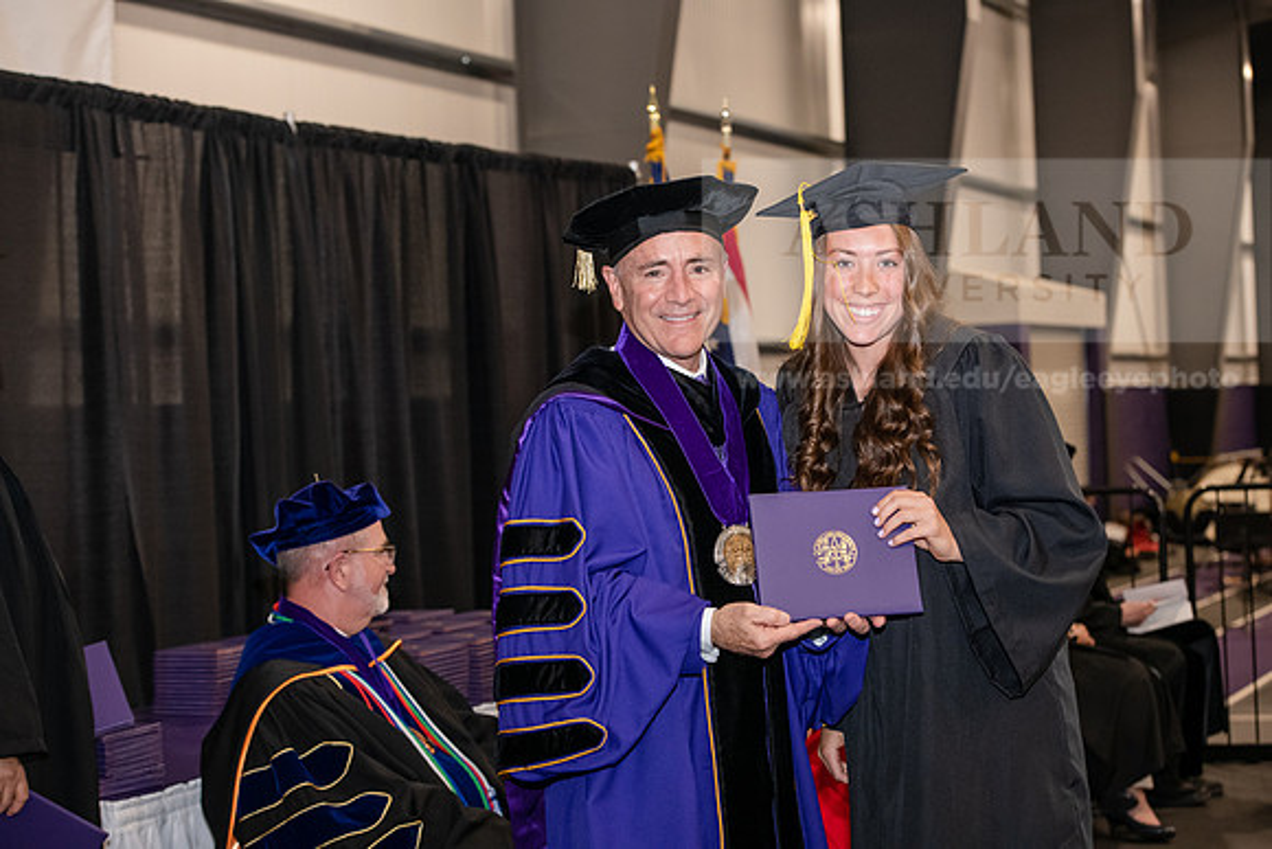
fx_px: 2474
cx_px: 636
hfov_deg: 28.8
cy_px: 424
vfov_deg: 19.5
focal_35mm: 70
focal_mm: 70
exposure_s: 1/200
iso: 2500
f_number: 5
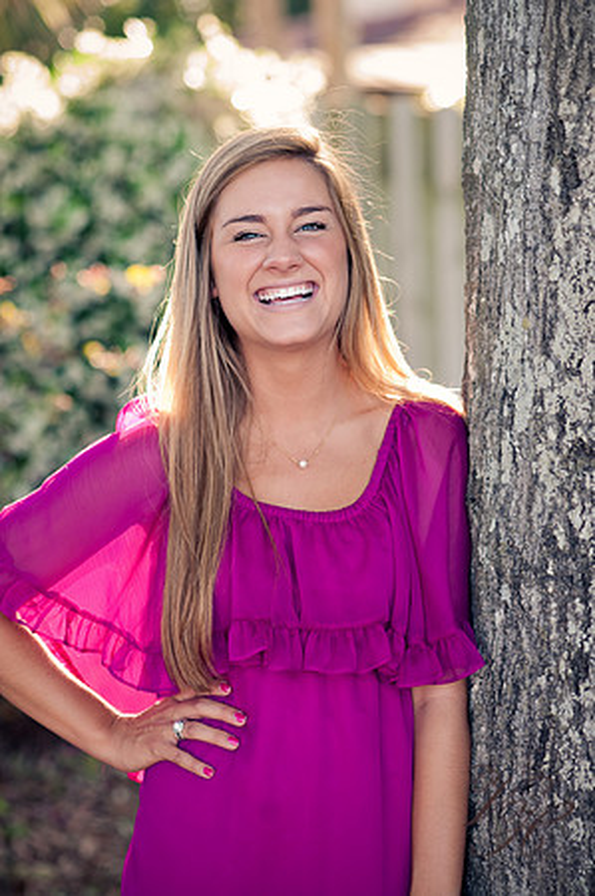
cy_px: 448
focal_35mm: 85
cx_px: 298
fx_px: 2112
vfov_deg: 23.9
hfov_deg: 16.0
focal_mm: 85
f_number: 3.2
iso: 250
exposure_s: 1/125
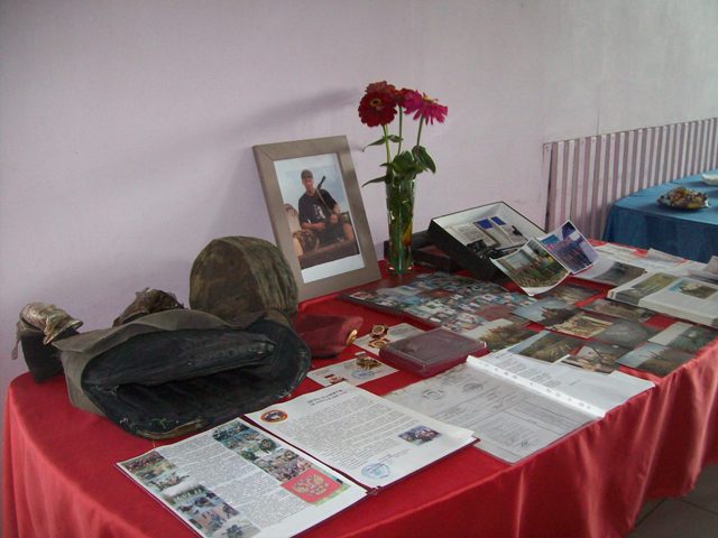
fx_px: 747
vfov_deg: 39.7
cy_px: 269
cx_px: 359
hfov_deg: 51.4
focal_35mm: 36
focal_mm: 6
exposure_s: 1/64
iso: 200
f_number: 2.7
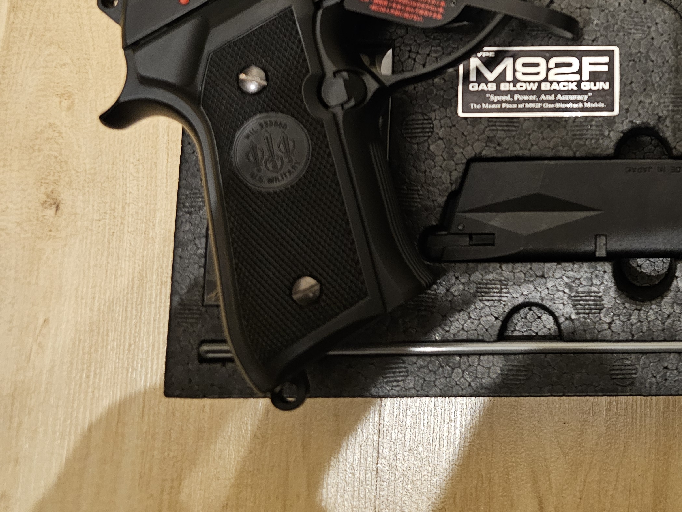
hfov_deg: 38.9
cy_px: 33
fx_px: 867
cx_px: 652
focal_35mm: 44
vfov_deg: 31.1
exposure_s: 1/25
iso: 800
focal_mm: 6.3
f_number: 1.7
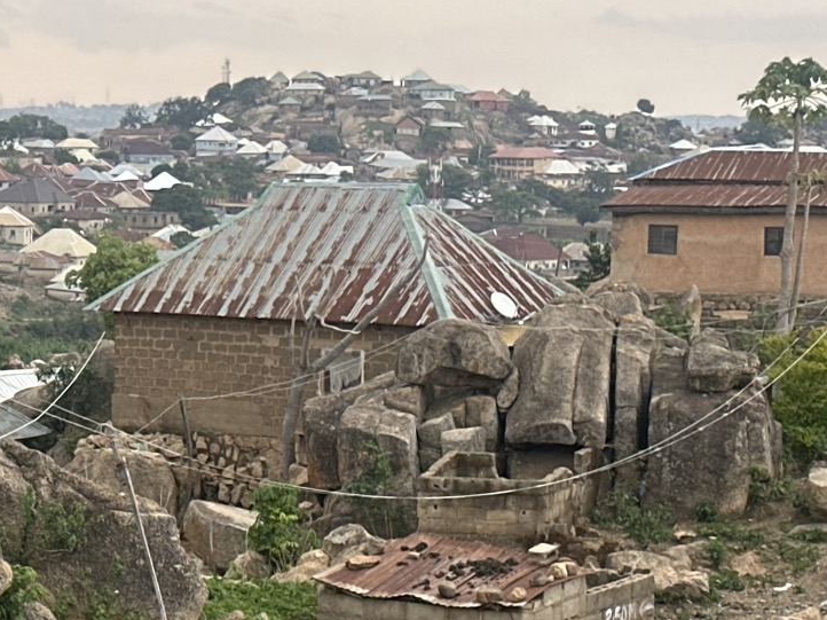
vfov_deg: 11.1
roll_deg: -0.4
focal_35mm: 133
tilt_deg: -6.5
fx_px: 3176
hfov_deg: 14.5
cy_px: 421
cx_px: -70
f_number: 1.78
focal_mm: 6.86
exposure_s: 1/206
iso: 64
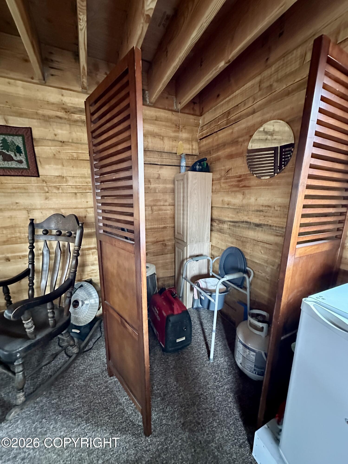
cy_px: 232
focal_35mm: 14
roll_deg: +0.3
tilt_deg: -9.7
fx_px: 188
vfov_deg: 102.1
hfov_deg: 85.7
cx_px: 174
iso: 1250
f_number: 2.2
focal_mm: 2.22
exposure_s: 1/41
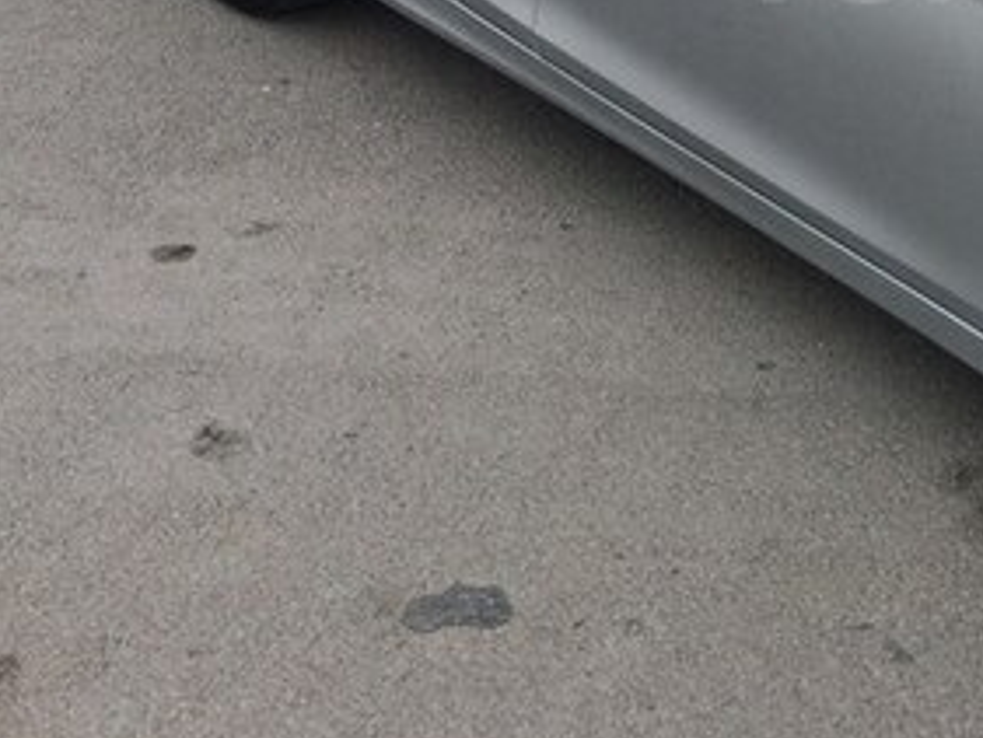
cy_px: -51
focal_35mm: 68
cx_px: 1091
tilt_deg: -19.4
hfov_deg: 26.3
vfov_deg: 20.7
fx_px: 1932
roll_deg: -3.9
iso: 32
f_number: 2.2
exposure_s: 1/1053
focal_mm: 4.15
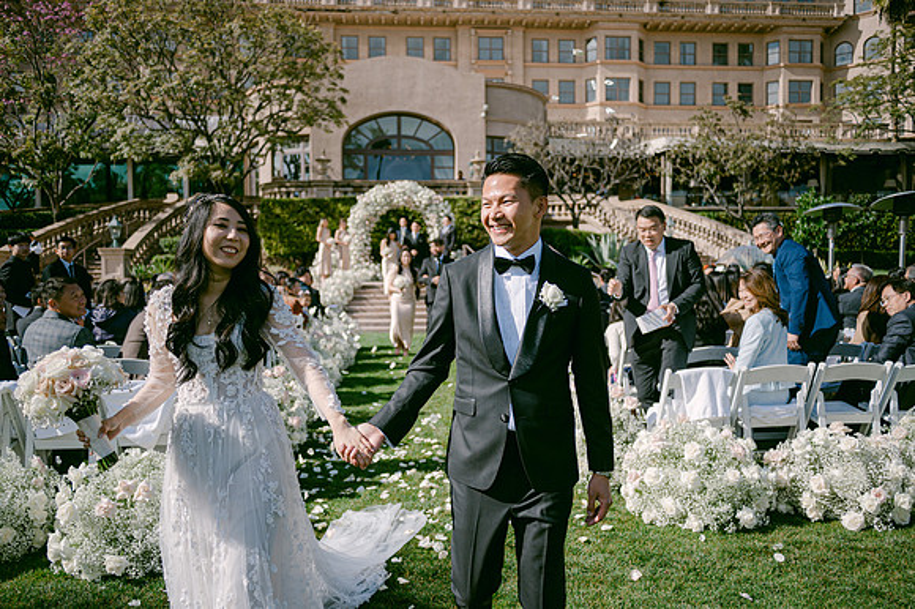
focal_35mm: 28
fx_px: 711
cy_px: 304
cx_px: 458
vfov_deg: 46.4
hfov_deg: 65.5
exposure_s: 1/2500
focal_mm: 28
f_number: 2.8
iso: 100
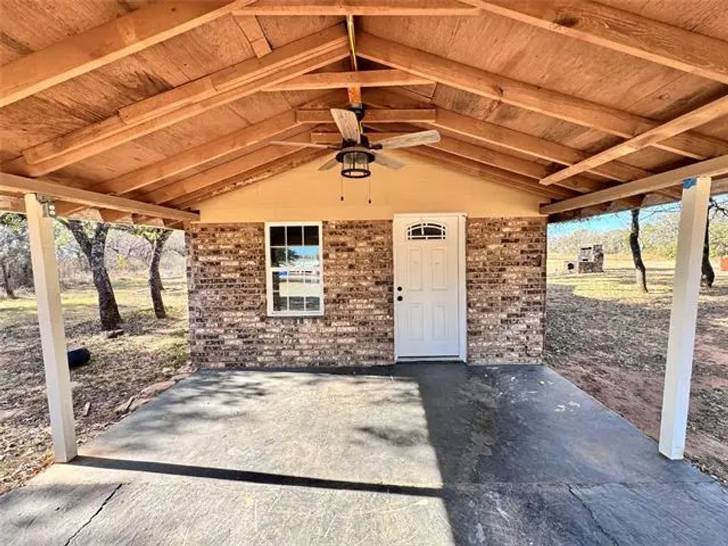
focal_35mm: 14
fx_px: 294
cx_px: 364
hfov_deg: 102.1
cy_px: 273
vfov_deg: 85.7
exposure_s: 1/198
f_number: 2.2
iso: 40
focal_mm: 2.22
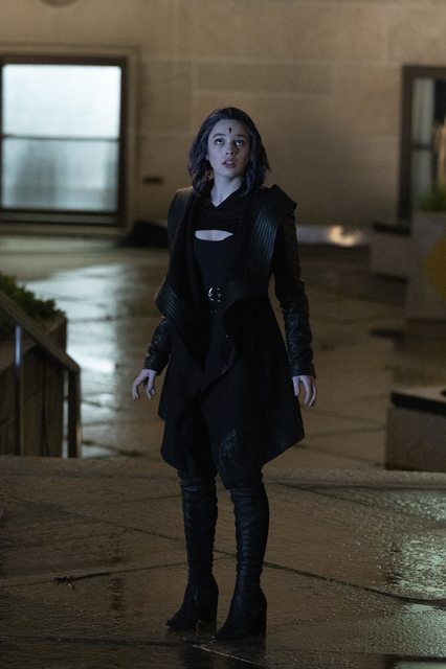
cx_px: 223
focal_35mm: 200
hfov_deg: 6.9
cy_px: 334
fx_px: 3720
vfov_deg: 10.3
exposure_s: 1/80
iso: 8000
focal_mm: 200
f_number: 5
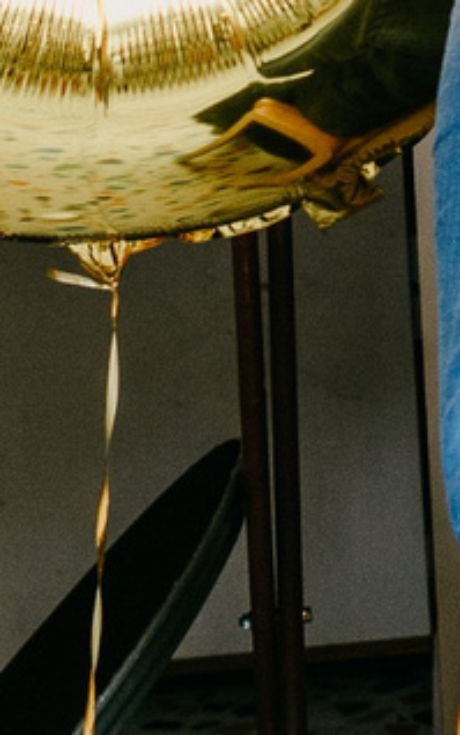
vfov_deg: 9.6
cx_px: 1597
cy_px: -309
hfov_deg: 5.6
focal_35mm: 213
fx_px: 4269
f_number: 3.5
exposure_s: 1/160
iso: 125
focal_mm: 26
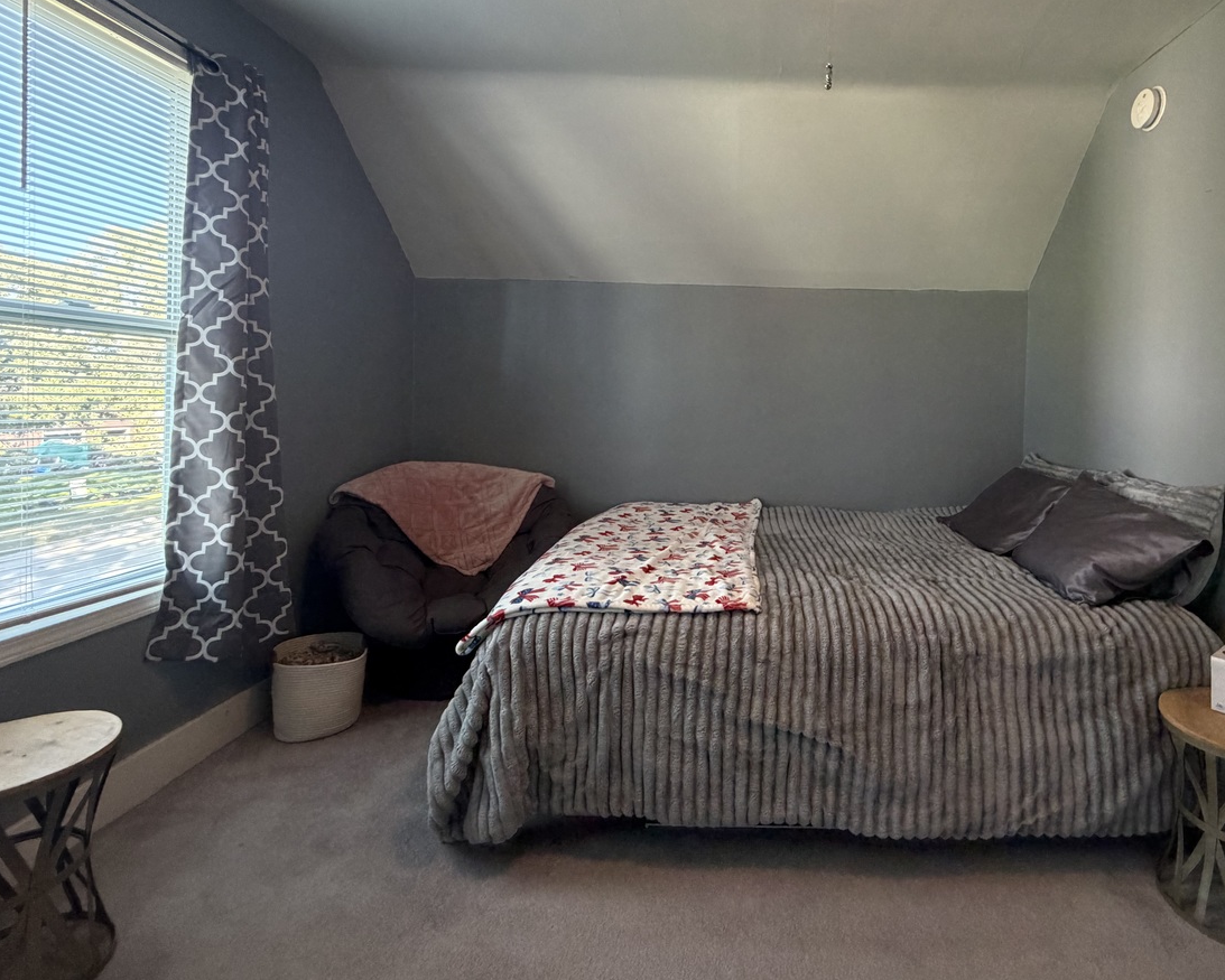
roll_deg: -1.5
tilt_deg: -1.9
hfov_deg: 84.6
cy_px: 405
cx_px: 768
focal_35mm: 18
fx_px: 653
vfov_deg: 73.2
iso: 500
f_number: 2.2
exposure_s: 1/60
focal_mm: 2.22
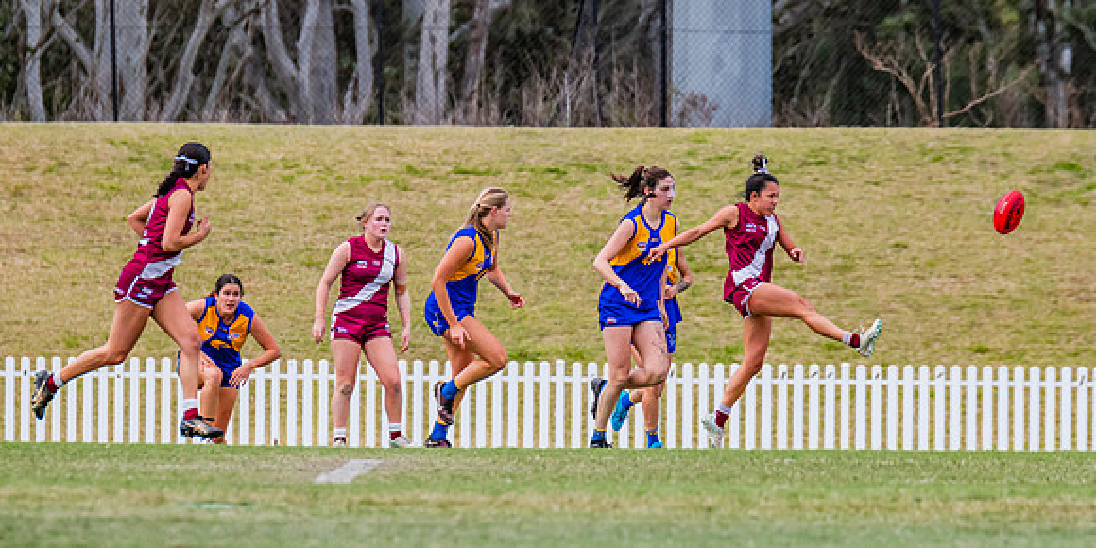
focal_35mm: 621
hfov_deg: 3.6
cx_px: 688
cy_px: 350
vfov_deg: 1.8
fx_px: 17586
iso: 800
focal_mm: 420
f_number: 8
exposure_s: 1/1600
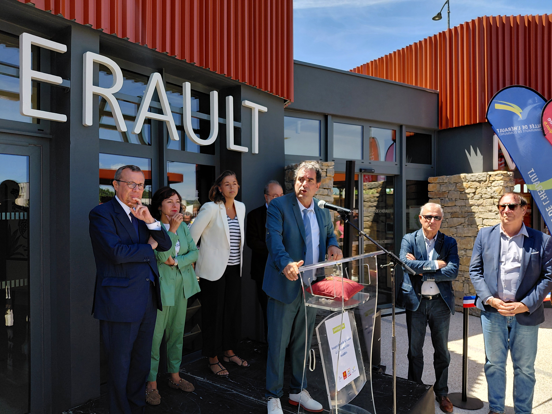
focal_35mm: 25
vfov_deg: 54.9
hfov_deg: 69.4
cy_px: 207
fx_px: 399
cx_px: 276
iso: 50
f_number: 1.8
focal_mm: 4.69
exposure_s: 1/985
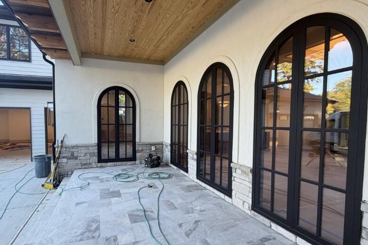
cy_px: 132
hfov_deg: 86.4
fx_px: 194
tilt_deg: -3.2
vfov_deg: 64.4
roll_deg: +0.3
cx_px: 159
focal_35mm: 19
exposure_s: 1/121
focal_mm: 2.22
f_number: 2.2
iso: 100
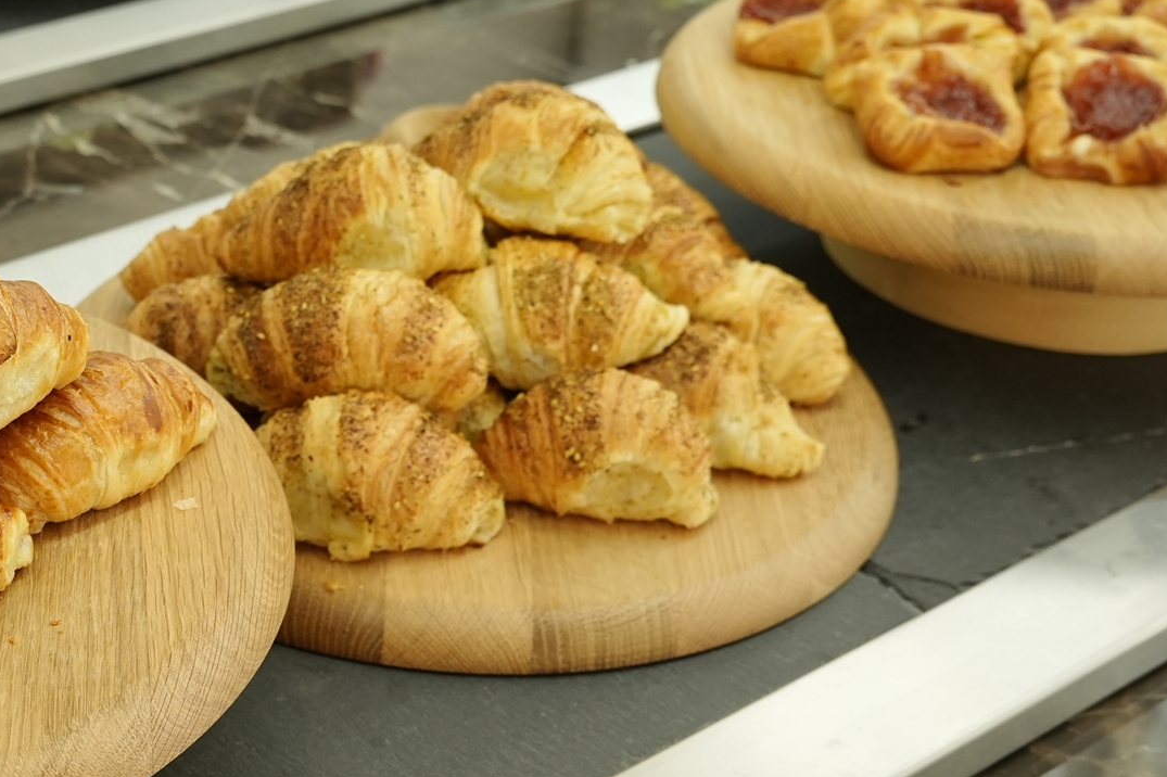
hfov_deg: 29.3
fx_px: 2171
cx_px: 200
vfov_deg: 20.0
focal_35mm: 67
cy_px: 658
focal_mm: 24
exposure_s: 1/125
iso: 640
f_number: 4.5
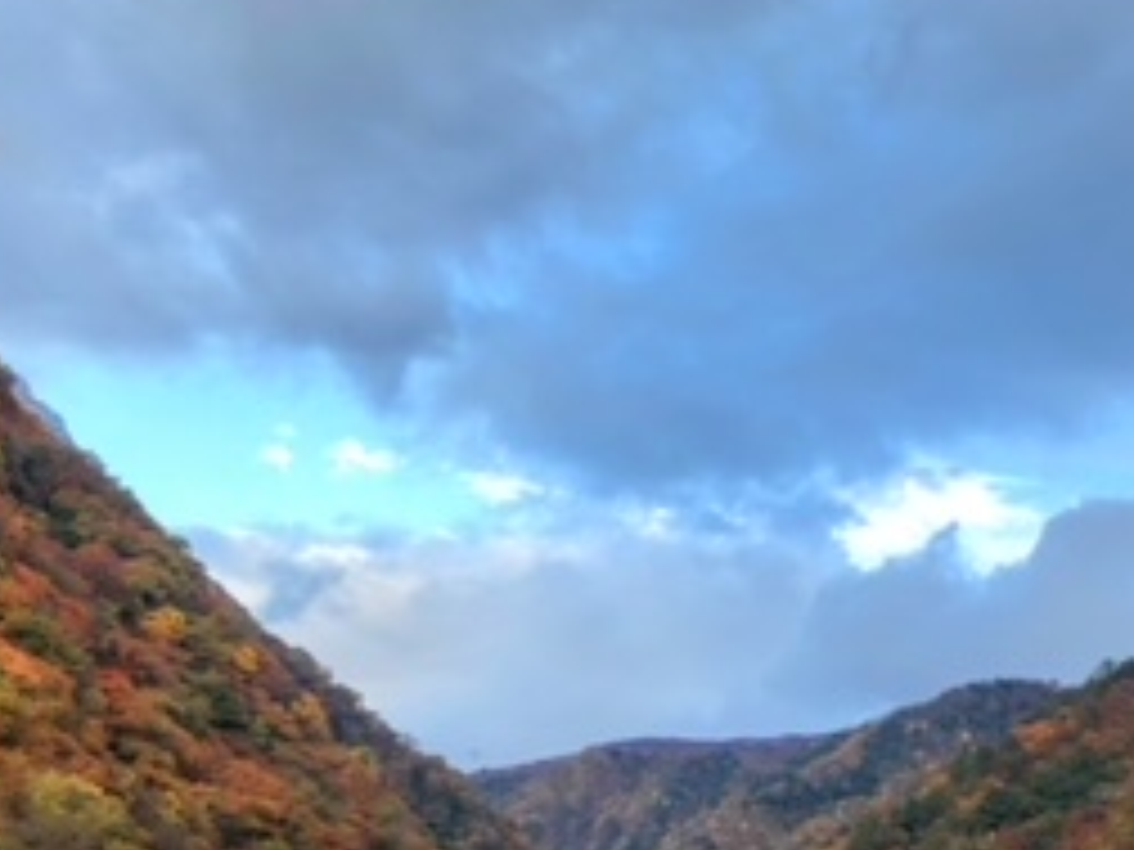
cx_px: 580
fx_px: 2326
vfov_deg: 20.5
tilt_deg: +11.7
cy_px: 652
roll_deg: -7.8
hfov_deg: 27.4
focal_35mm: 71
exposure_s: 1/432
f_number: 1.8
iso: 20
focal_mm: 4
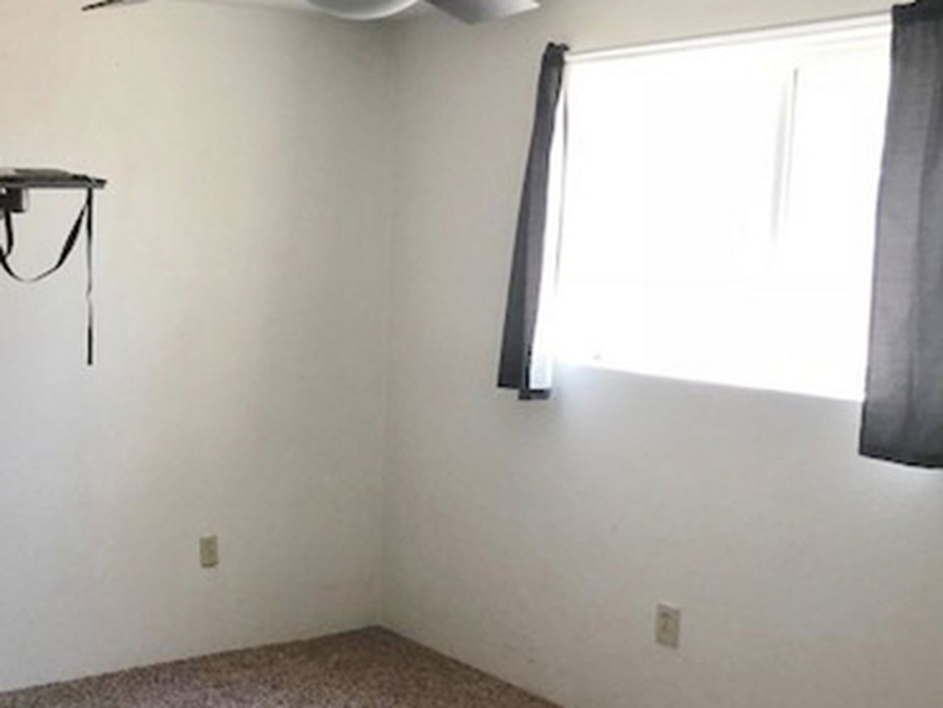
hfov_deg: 38.5
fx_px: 1308
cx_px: 220
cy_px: 480
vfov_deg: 30.0
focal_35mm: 48
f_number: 1.8
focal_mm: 3.99
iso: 40
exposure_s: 1/30
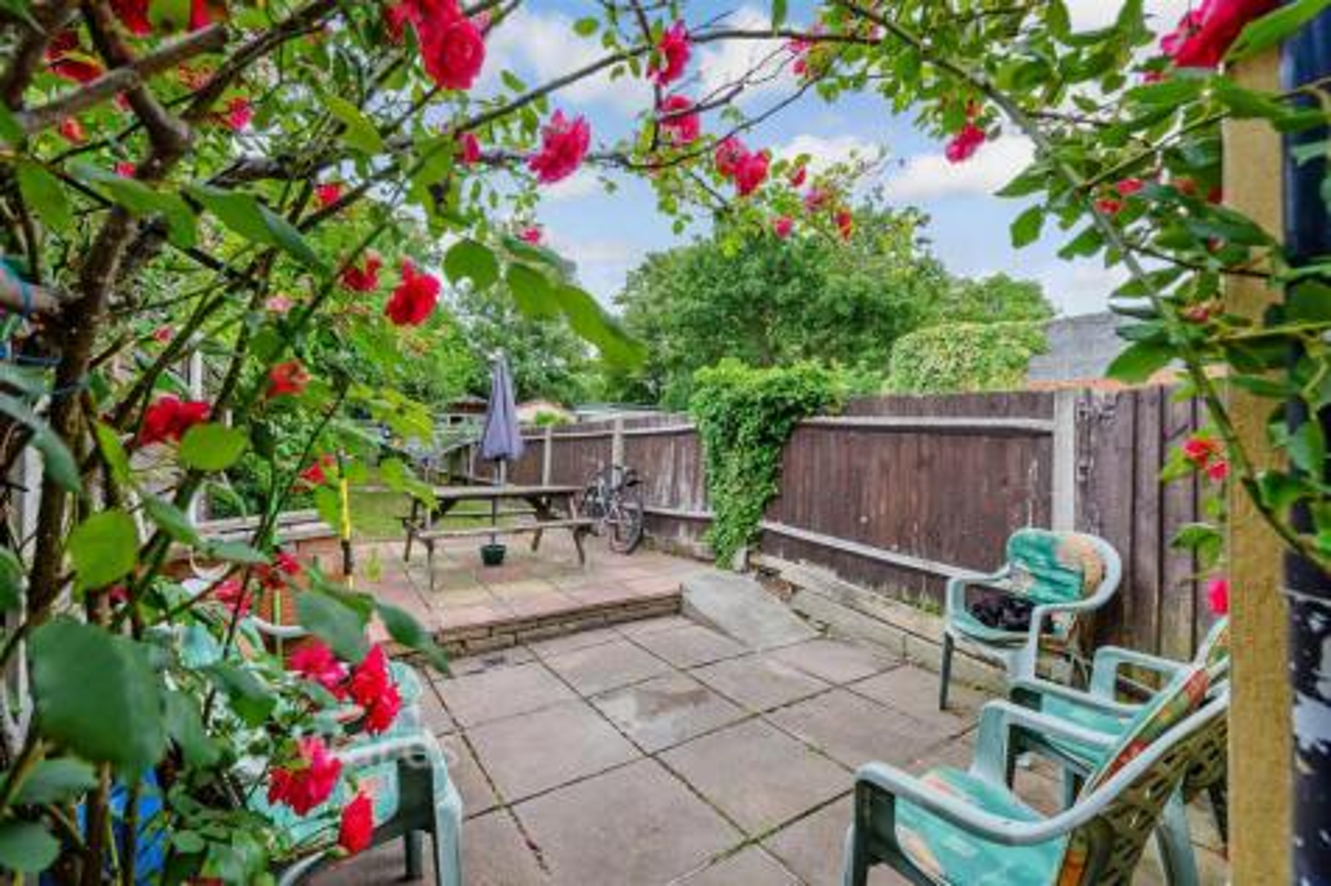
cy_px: 443
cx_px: 666
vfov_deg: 81.2
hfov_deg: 104.3
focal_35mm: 14
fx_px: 517
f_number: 8
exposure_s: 1/80
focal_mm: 14
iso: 100
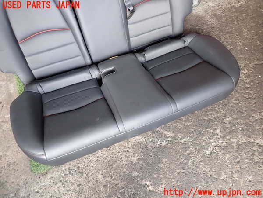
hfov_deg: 69.4
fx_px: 190
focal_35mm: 25
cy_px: 99
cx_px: 132
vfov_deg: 54.9
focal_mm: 4.5
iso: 160
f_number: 2
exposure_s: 1/60
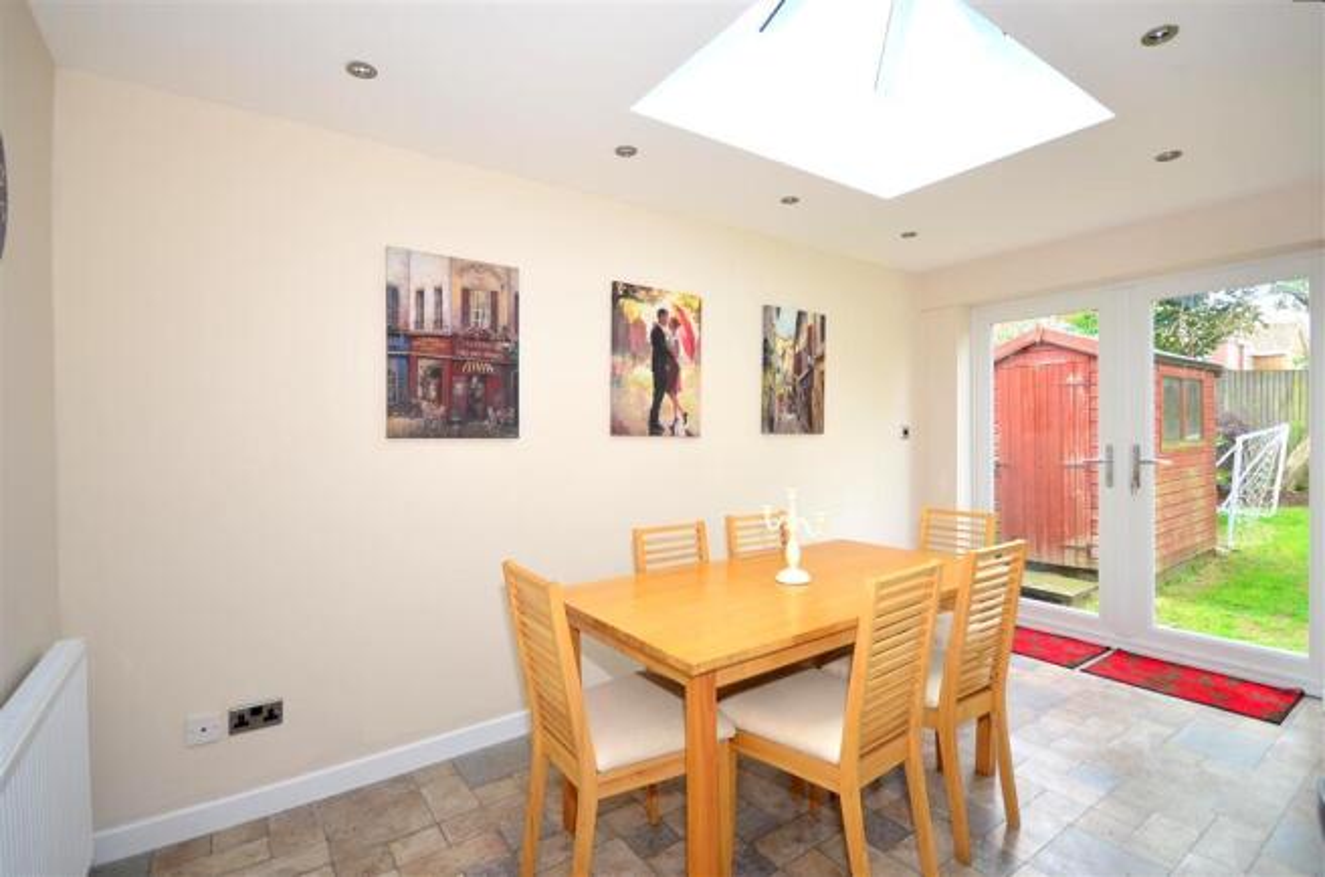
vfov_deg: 71.8
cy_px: 438
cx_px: 662
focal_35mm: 16
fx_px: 606
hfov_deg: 95.1
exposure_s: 1/100
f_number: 5
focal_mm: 11
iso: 200
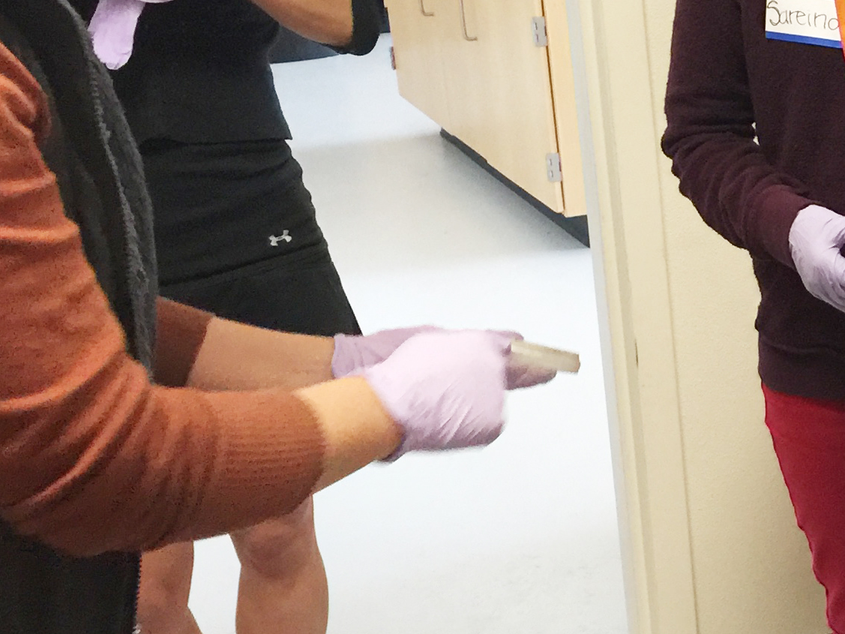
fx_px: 2050
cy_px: 324
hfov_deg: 21.3
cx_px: 1065
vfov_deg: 17.6
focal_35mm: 84
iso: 125
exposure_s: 1/15
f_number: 2.2
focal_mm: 4.15
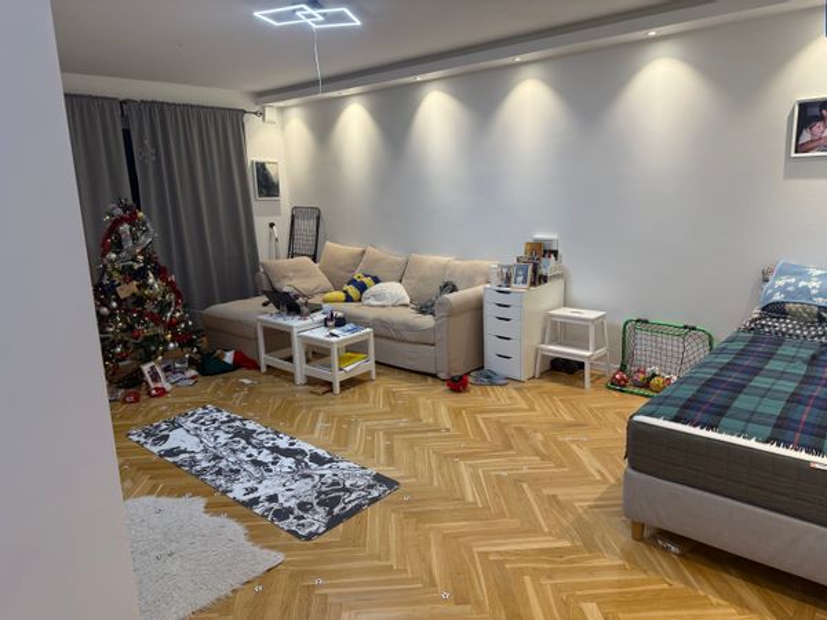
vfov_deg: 56.8
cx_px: 414
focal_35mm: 24
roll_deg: +1.9
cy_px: 310
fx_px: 573
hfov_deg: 71.6
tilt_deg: -11.7
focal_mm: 6.76
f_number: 1.78
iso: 125
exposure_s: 1/100
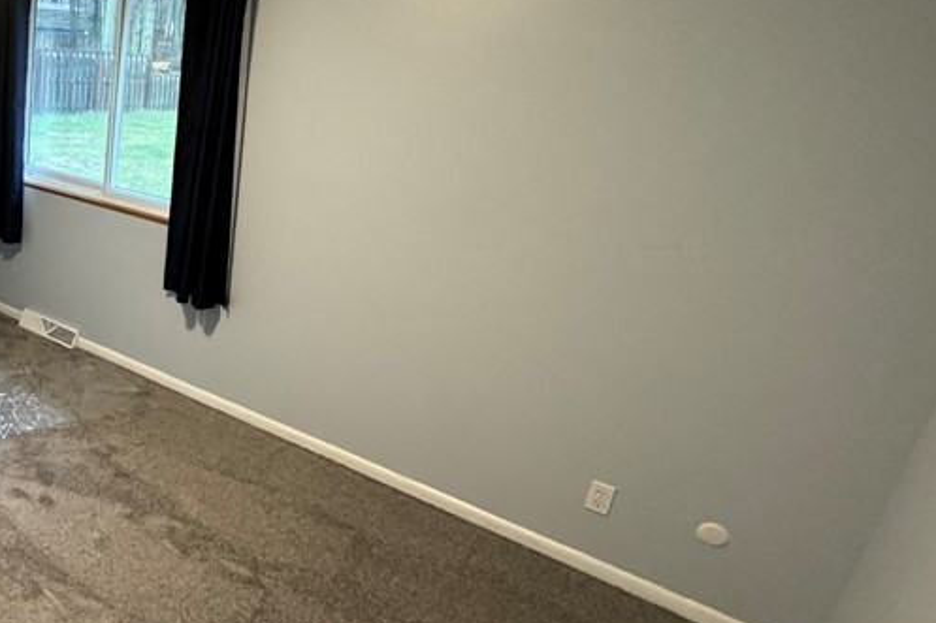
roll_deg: -2.9
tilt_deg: -19.7
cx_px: 40
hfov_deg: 51.9
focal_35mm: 30
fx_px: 780
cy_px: 288
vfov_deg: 43.5
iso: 400
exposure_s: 1/60
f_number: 2.2
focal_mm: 2.22
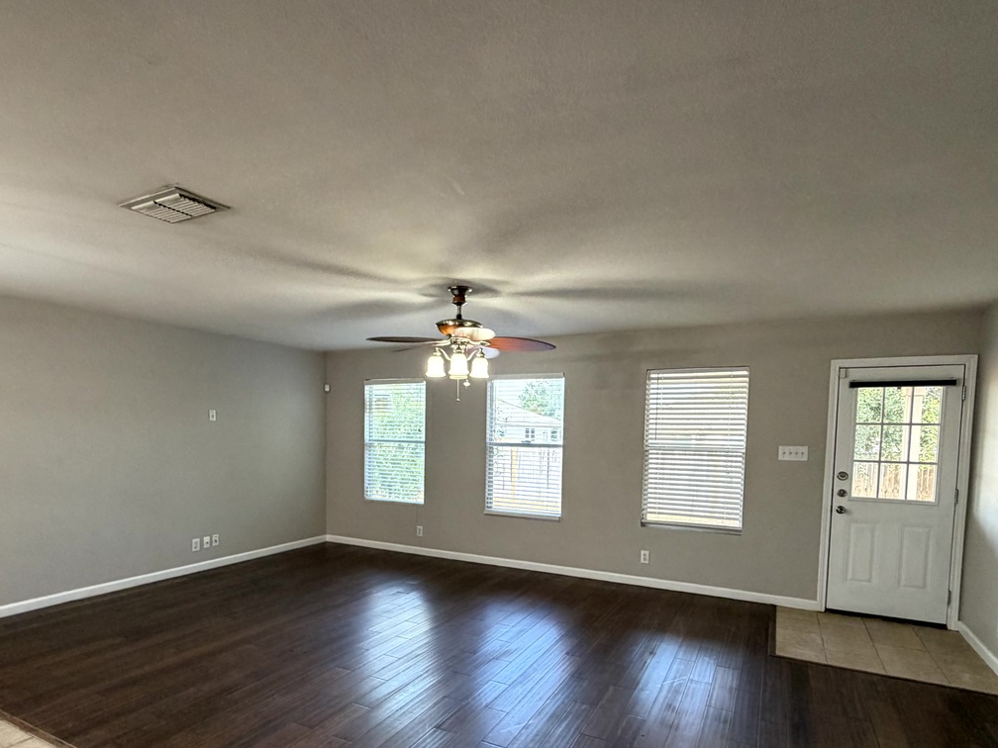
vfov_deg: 65.0
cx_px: 485
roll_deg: -0.7
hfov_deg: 81.7
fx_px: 577
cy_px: 468
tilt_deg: -4.5
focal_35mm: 20
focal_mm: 2.22
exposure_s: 1/60
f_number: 2.2
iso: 250
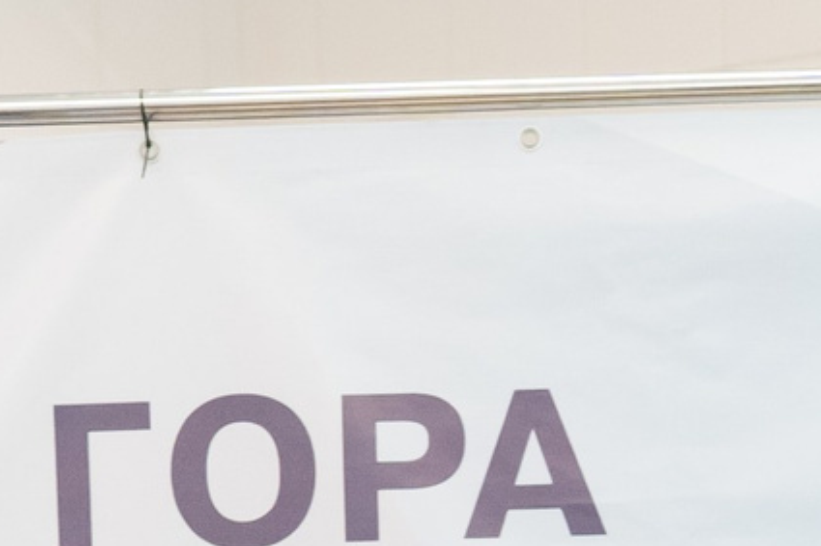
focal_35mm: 211
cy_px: 1616
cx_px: 467
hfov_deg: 9.8
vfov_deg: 6.0
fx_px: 4810
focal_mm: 35
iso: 2000
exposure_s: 1/500
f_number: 3.2
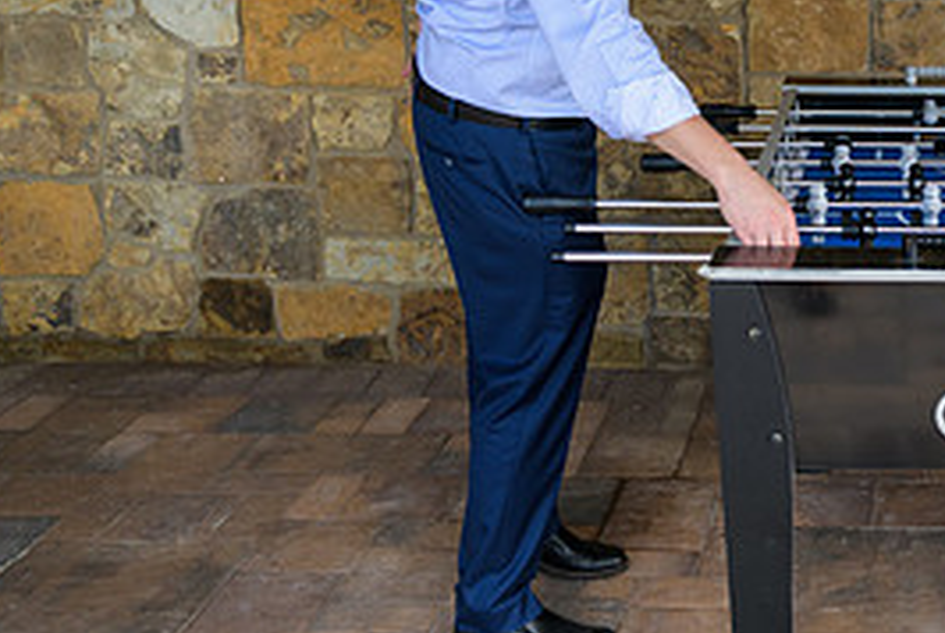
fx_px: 1603
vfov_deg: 22.1
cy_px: 162
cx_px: 920
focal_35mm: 61
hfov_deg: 30.7
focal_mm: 28
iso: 200
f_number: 3.2
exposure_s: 1/500
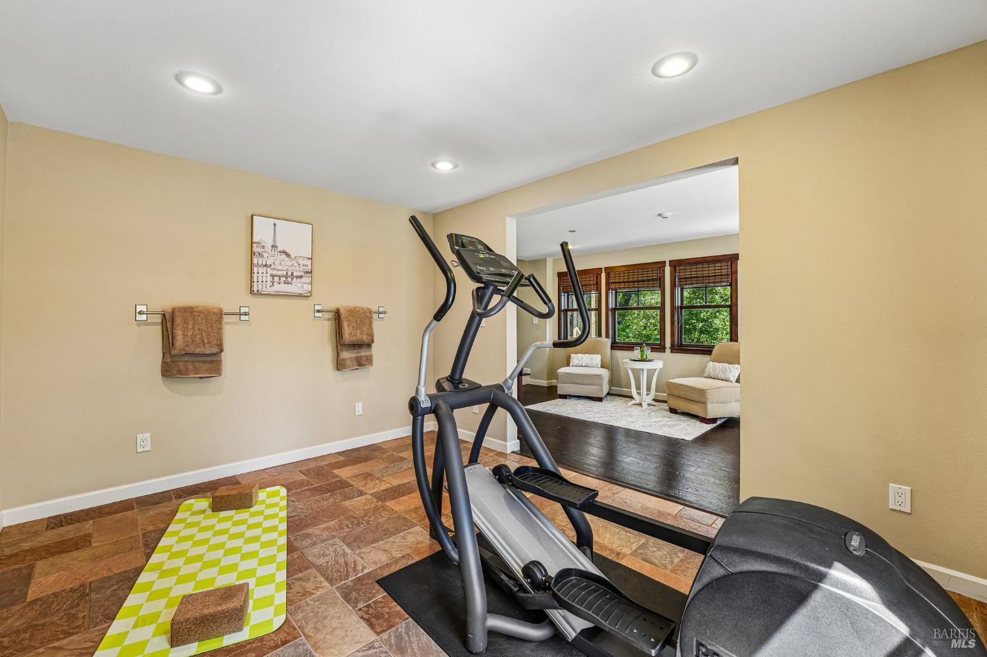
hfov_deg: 104.3
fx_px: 384
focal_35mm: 14
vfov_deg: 81.2
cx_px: 494
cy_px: 328
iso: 640
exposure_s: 1/20
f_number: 8
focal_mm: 14
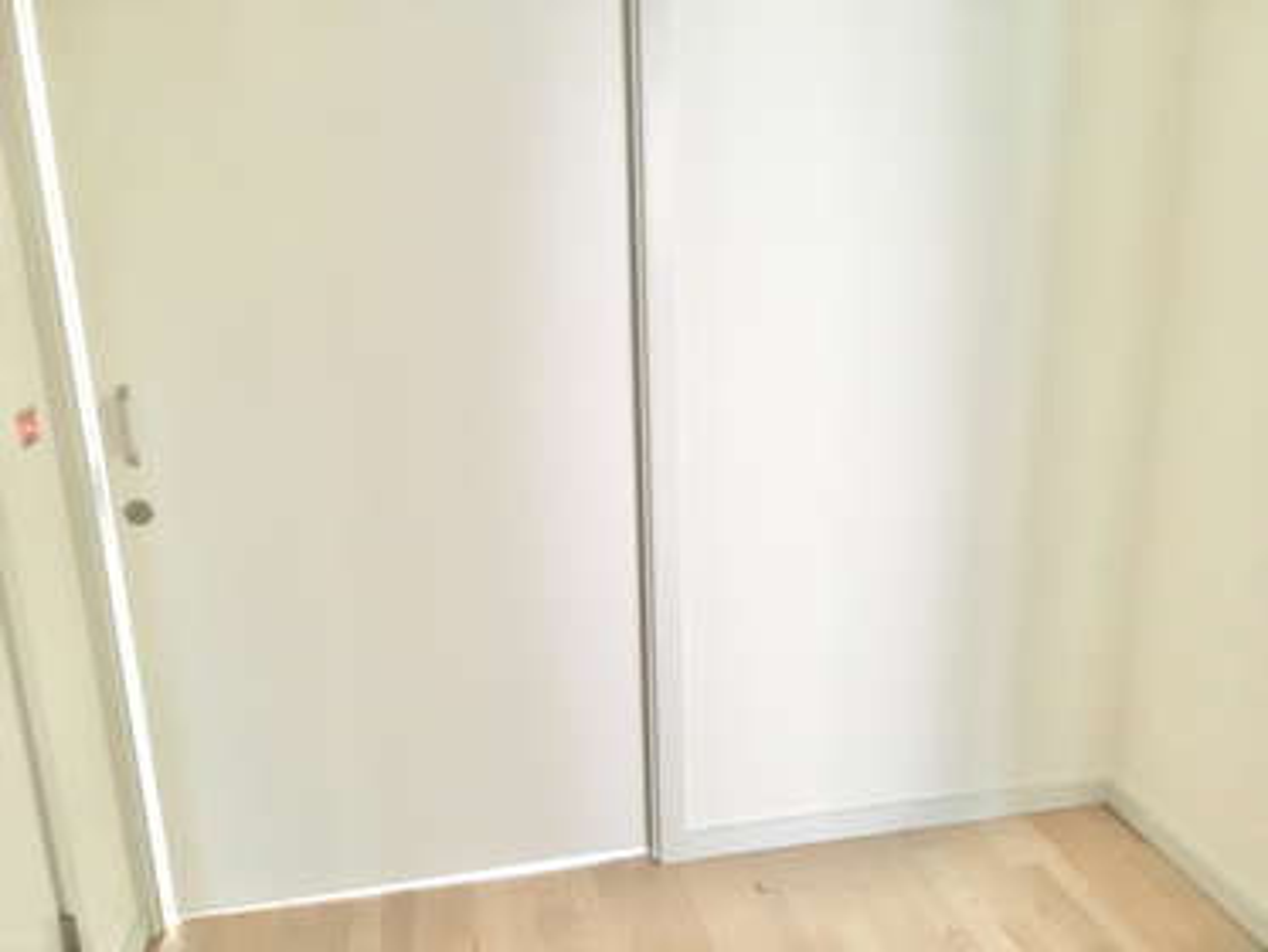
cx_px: 634
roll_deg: +1.3
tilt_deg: -15.3
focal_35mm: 29
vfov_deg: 48.3
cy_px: 476
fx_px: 1063
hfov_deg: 61.6
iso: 200
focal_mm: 4.15
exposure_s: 1/25
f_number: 2.2
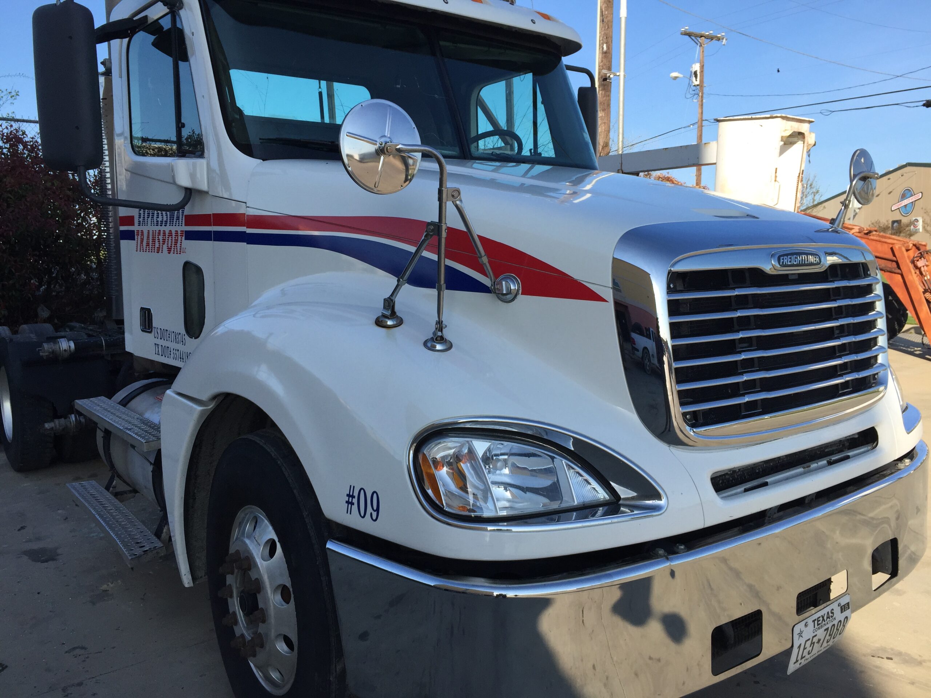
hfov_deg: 61.7
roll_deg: +0.3
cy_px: 349
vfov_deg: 48.2
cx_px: 466
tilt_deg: -4.8
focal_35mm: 29
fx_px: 780
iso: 32
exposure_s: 1/1163
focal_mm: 4.15
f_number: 2.2
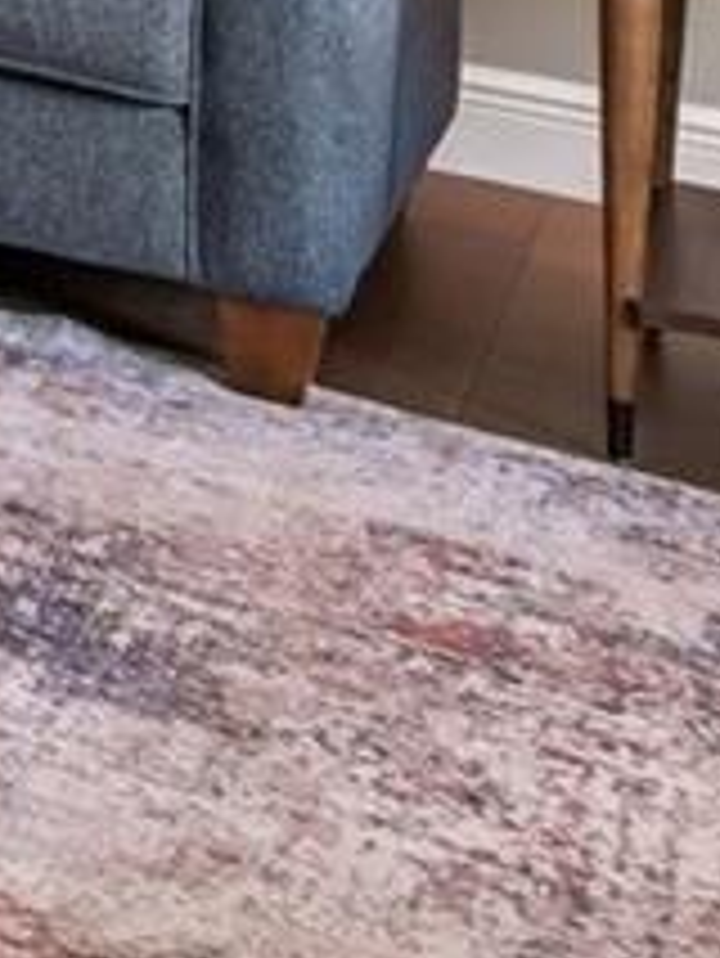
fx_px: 2798
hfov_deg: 8.3
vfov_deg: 15.5
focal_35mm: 101
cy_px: -954
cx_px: -2128
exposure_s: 1/8
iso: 400
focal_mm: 14
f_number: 8
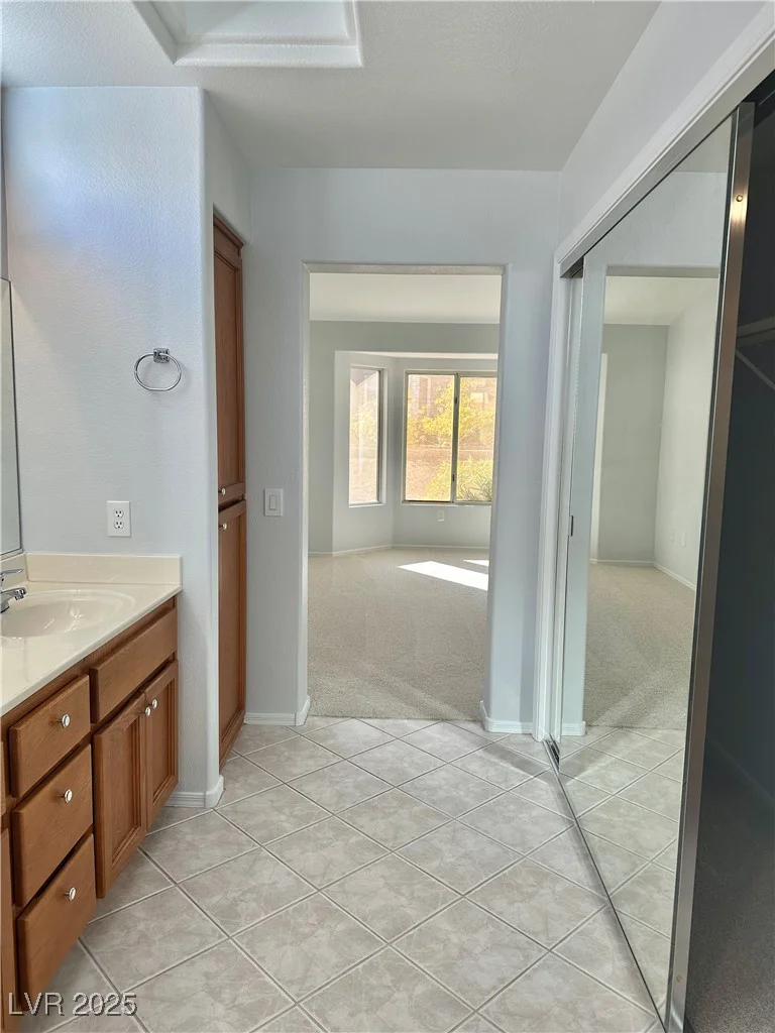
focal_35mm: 24
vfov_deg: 71.6
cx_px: 388
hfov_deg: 56.8
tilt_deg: -6.0
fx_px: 716
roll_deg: -2.2
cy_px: 516
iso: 80
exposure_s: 1/345
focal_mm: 6.86
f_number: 1.78
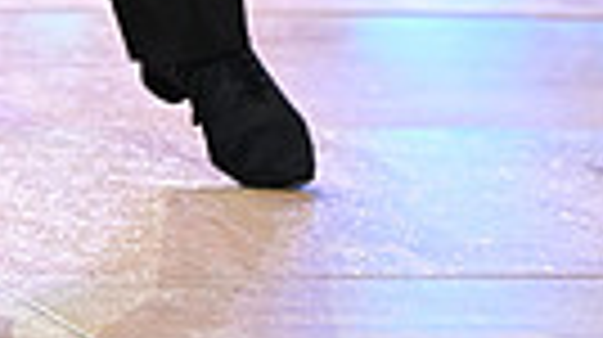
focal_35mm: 635
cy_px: -712
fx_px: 10141
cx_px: -180
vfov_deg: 1.9
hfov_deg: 3.4
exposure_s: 1/400
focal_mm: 140
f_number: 2.8
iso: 1600
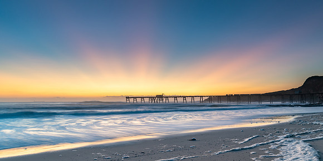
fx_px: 264
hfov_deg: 62.2
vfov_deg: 34.0
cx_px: 196
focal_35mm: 32
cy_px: 78
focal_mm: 24
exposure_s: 2.5
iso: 100
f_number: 9
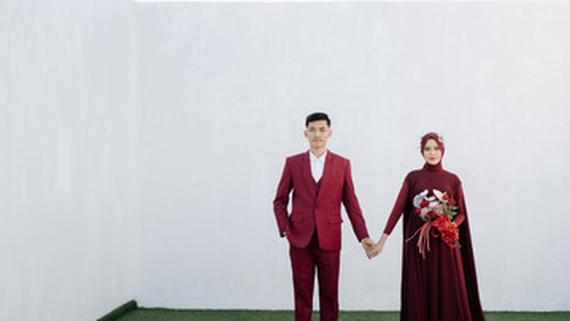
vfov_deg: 23.5
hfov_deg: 40.1
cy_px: 133
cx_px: 375
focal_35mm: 51
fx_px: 771
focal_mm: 35
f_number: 2.5
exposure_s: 1/320
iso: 125
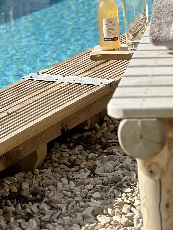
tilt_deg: -6.1
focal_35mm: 126
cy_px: -12
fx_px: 840
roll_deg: +3.0
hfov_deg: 11.7
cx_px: 45
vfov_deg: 15.3
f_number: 1.78
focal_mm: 6.86
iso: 80
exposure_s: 1/4785
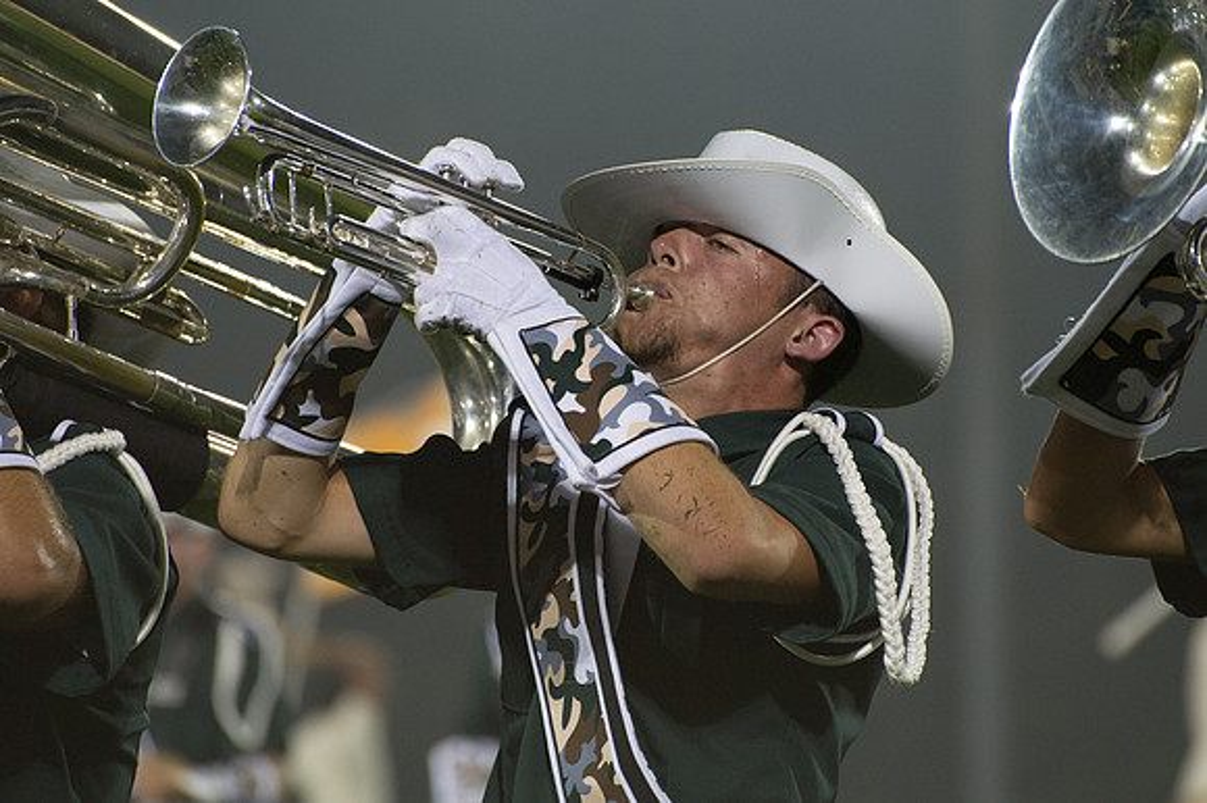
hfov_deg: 7.5
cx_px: 643
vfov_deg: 5.0
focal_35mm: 274
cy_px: 346
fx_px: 9167
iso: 3200
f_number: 5.3
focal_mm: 220
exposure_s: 1/160
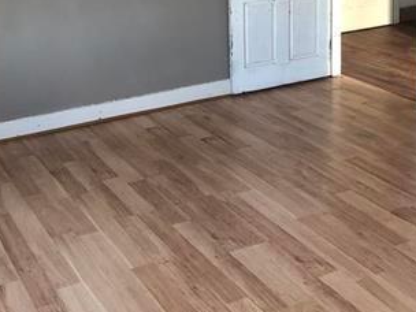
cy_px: -7
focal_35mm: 59
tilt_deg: -9.2
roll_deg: +2.6
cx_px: 137
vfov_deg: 23.7
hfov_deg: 32.4
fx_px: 709
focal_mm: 4
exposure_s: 1/15
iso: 100
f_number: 1.8
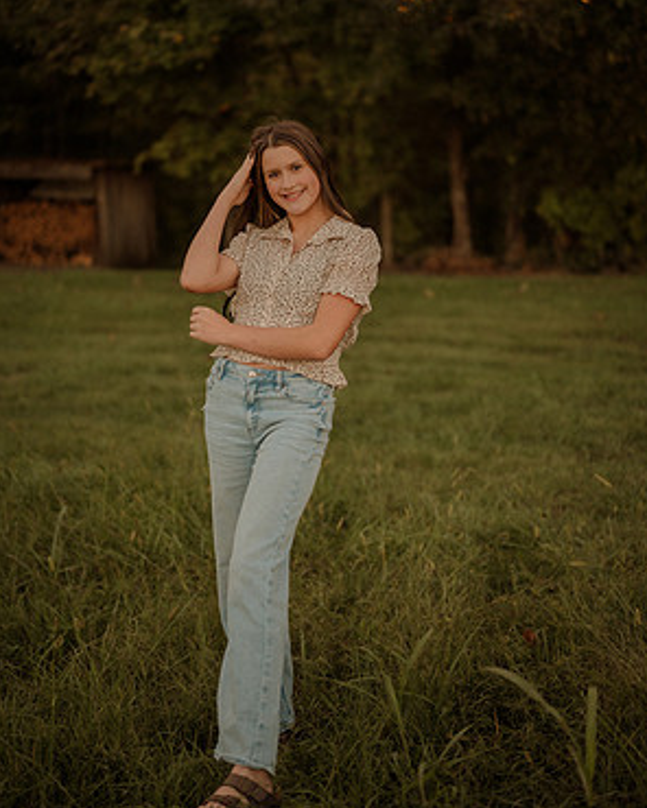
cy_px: 347
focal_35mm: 57
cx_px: 325
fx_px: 1364
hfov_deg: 26.7
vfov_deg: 33.0
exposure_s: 1/400
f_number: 2
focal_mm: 50
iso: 250
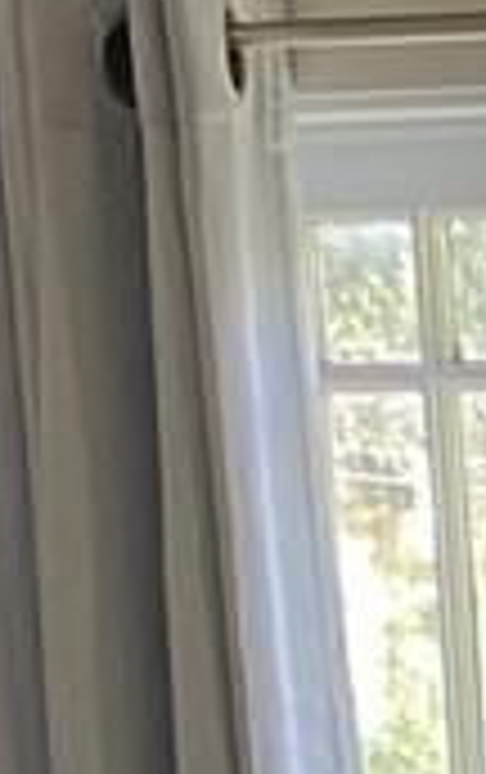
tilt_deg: -14.5
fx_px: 5407
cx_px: 2097
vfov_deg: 7.3
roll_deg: +0.3
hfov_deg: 4.6
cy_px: 2268
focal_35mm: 256
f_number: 1.8
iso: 125
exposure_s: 1/60
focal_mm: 4.25
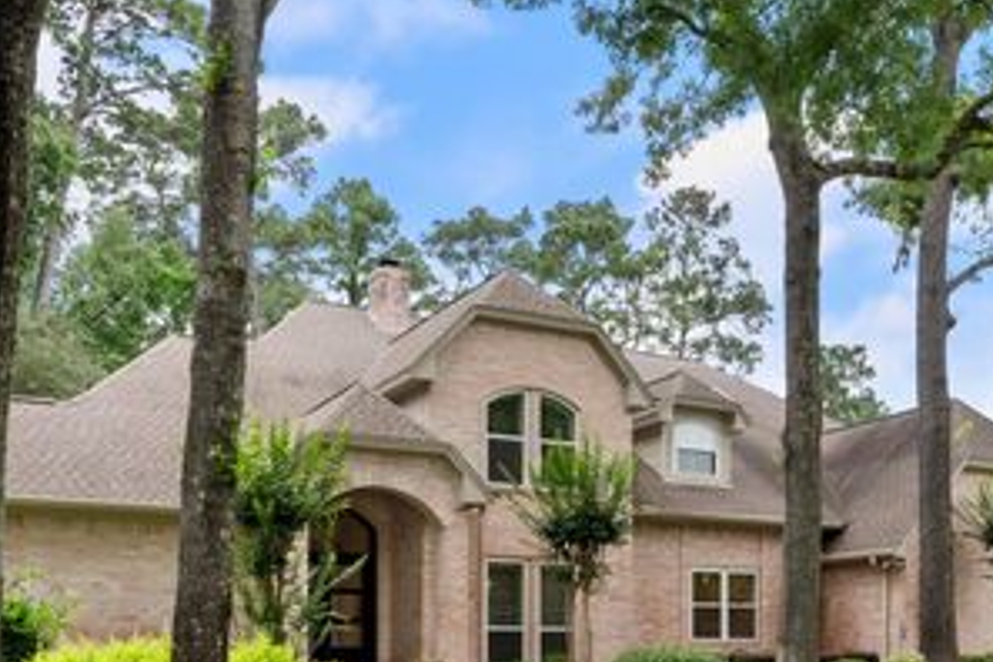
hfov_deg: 51.9
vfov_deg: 35.2
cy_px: 493
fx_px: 1021
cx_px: 512
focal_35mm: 37
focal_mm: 22
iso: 100
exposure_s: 1/50
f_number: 8
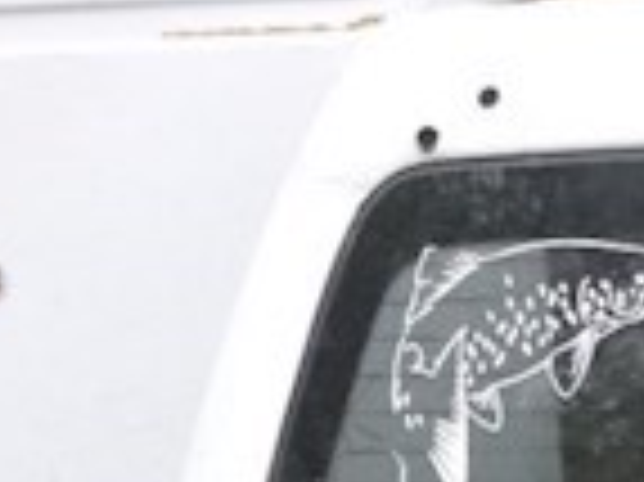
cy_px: 703
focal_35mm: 112
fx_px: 2082
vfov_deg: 12.6
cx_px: 1243
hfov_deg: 14.8
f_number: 3.9
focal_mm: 4.5
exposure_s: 1/125
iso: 320
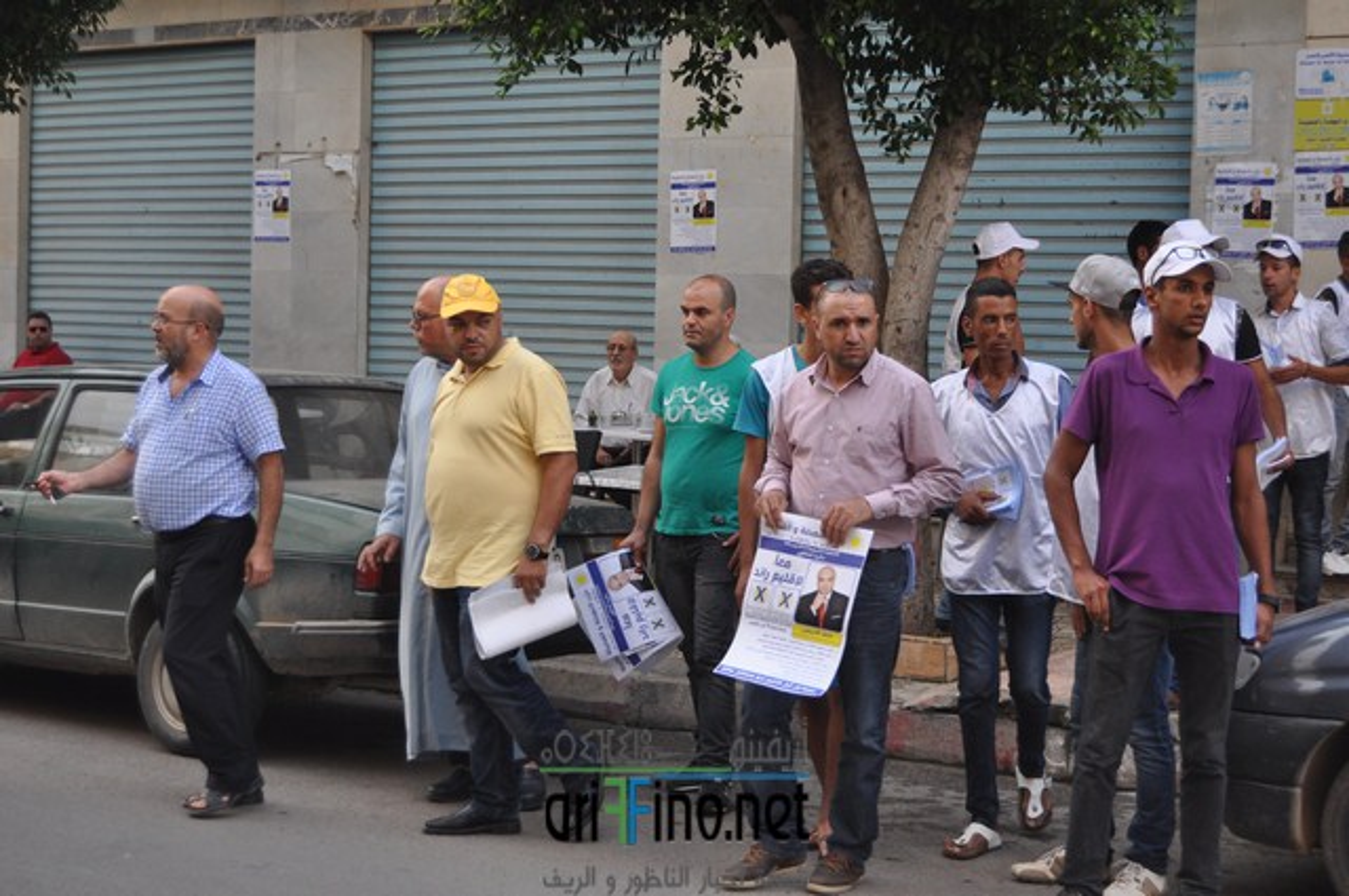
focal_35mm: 63
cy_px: 448
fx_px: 2358
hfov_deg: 31.9
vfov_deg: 21.5
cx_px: 674
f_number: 5.6
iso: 280
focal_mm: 42
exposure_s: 1/125
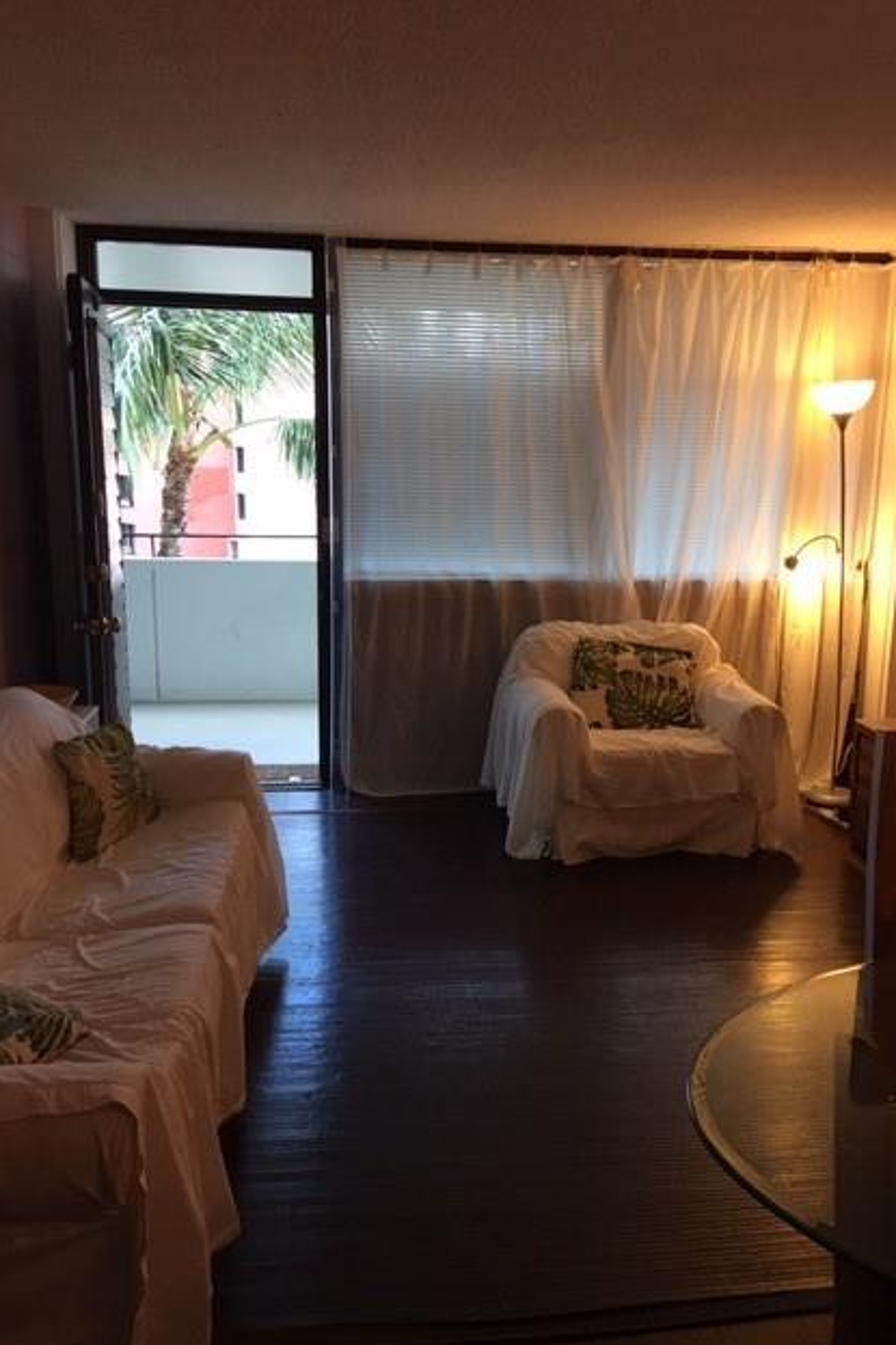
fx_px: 1158
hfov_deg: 42.2
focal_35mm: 31
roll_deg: -1.3
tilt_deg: -12.0
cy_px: 687
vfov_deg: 60.3
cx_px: 499
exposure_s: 1/15
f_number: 2.2
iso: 32
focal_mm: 4.15
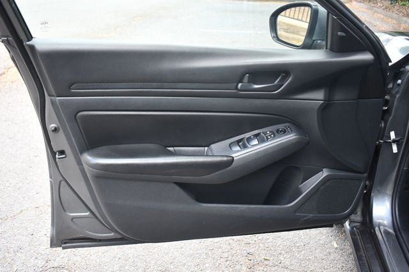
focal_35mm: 33
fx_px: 375
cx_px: 204
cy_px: 136
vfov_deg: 39.9
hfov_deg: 57.2
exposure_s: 1/250
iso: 800
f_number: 3.8
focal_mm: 22
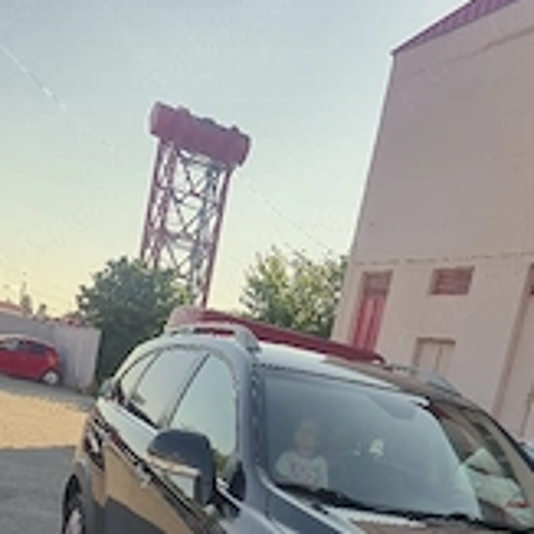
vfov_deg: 30.7
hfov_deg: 34.0
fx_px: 873
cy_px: 573
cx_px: 308
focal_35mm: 50
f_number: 1.8
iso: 25
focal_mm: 5.4
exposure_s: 1/2500
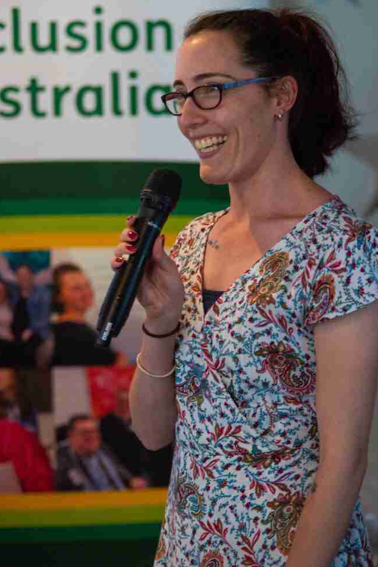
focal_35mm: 129
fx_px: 2030
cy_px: 244
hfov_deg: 10.6
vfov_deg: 15.9
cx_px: 187
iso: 400
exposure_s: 1/125
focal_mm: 105
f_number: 2.8
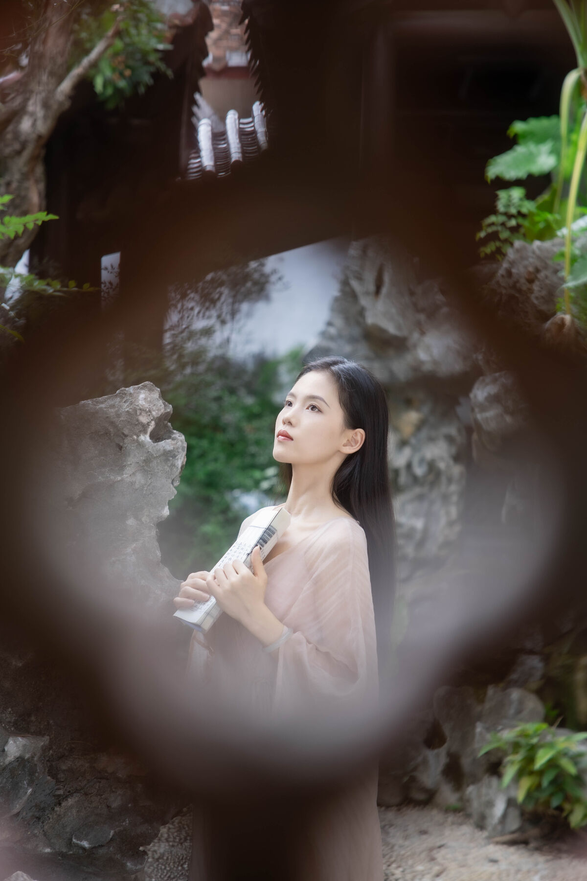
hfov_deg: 19.5
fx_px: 1712
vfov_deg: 28.8
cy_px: 440
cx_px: 294
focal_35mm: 70
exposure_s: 1/160
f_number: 2.8
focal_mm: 70
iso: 200
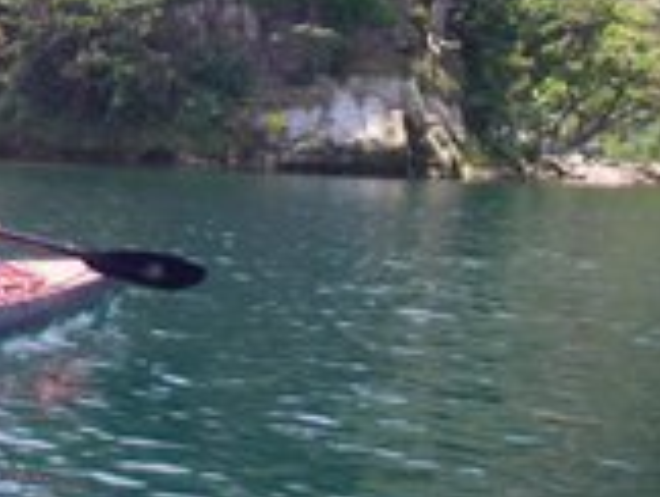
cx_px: -20
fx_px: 1566
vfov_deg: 17.5
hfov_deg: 22.7
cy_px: -26
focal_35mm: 82
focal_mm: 6.3
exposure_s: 1/250
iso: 64
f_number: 3.3
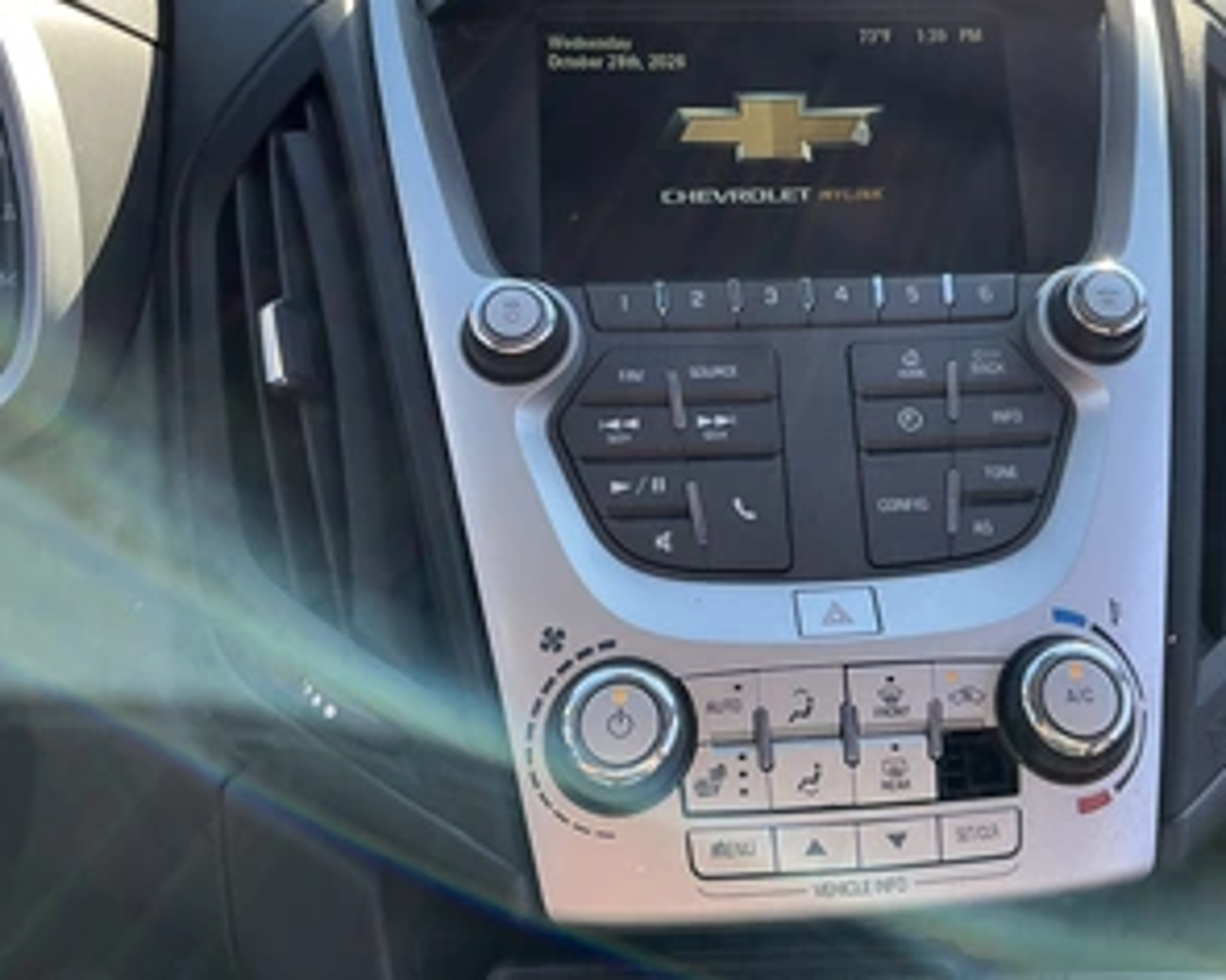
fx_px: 1343
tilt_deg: -21.7
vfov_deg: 39.9
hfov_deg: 48.5
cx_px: 790
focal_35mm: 37
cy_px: 382
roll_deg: -0.2
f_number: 1.8
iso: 20
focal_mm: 3
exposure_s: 1/153
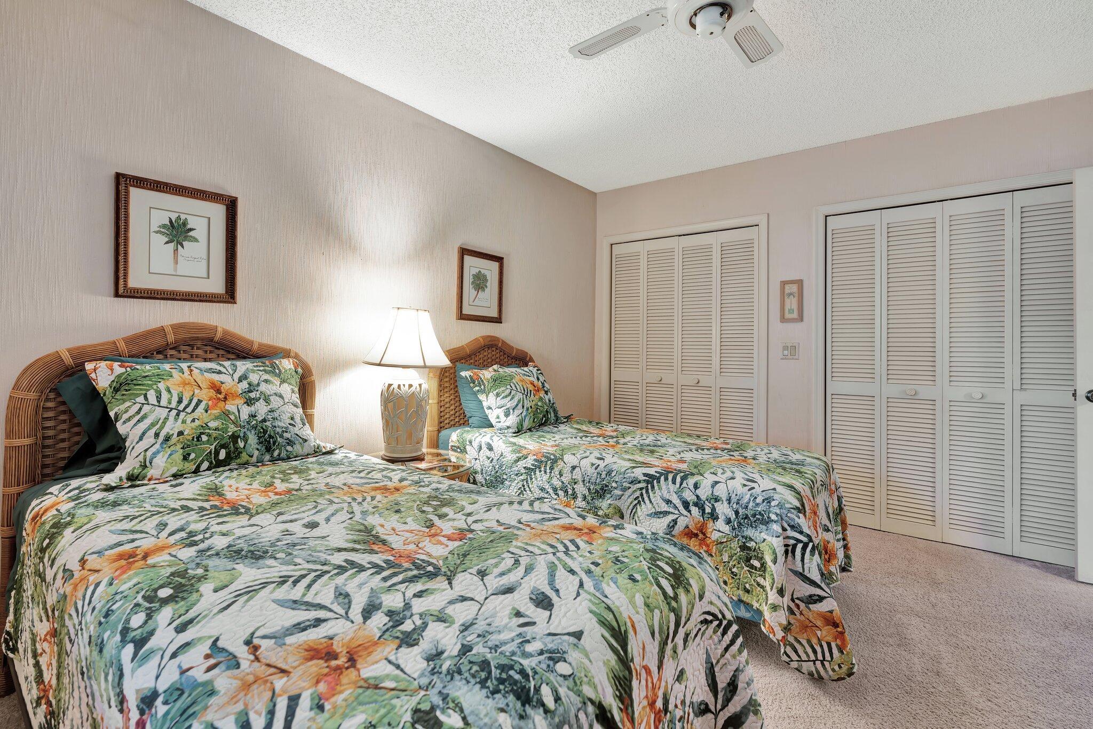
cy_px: 364
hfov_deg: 96.7
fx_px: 486
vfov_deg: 73.8
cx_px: 546
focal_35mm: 16
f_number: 5.6
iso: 100
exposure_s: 1.3
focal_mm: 16
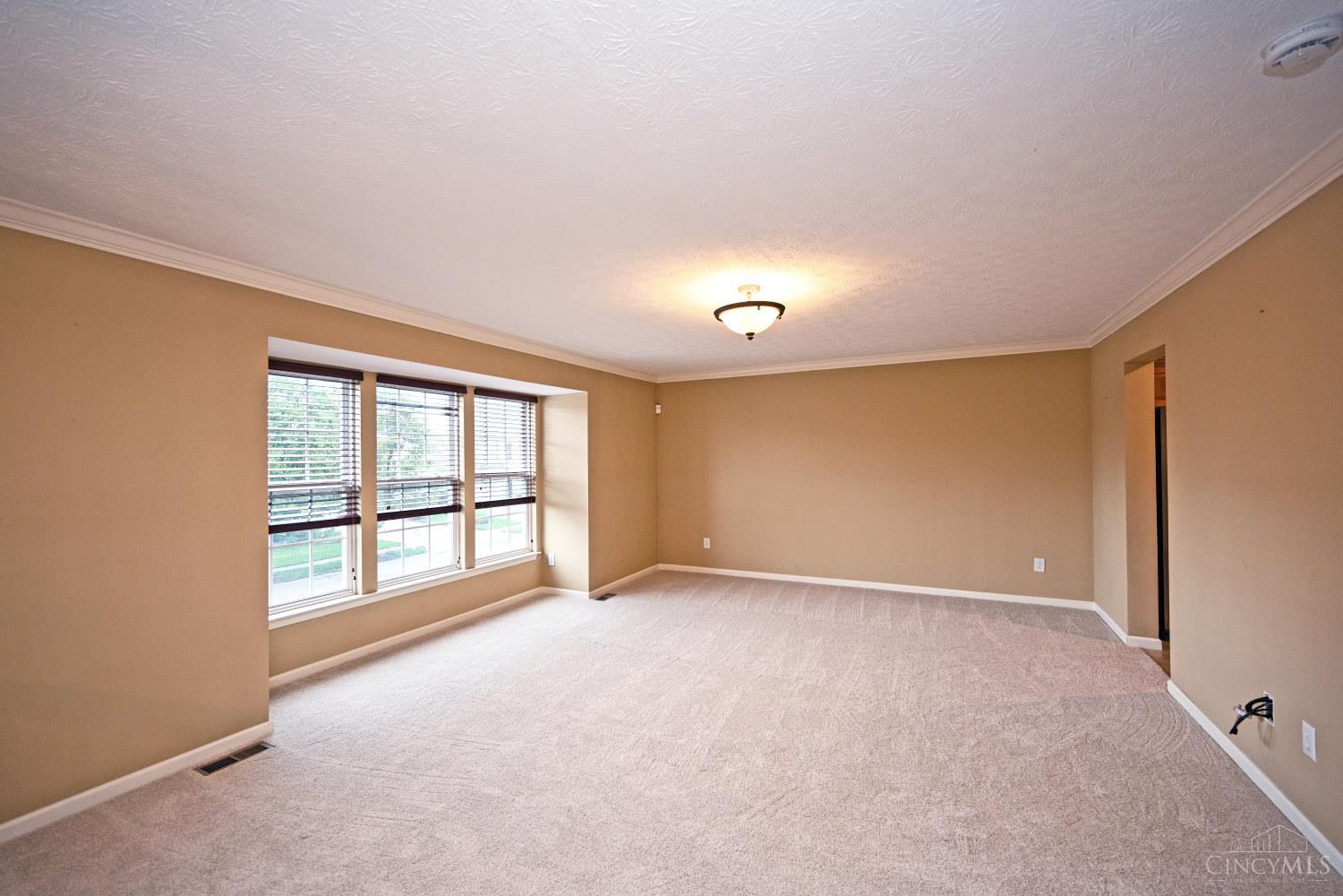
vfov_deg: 81.2
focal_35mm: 14
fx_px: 522
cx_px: 672
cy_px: 448
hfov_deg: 104.3
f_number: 4
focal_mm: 14
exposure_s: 1/60
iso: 640
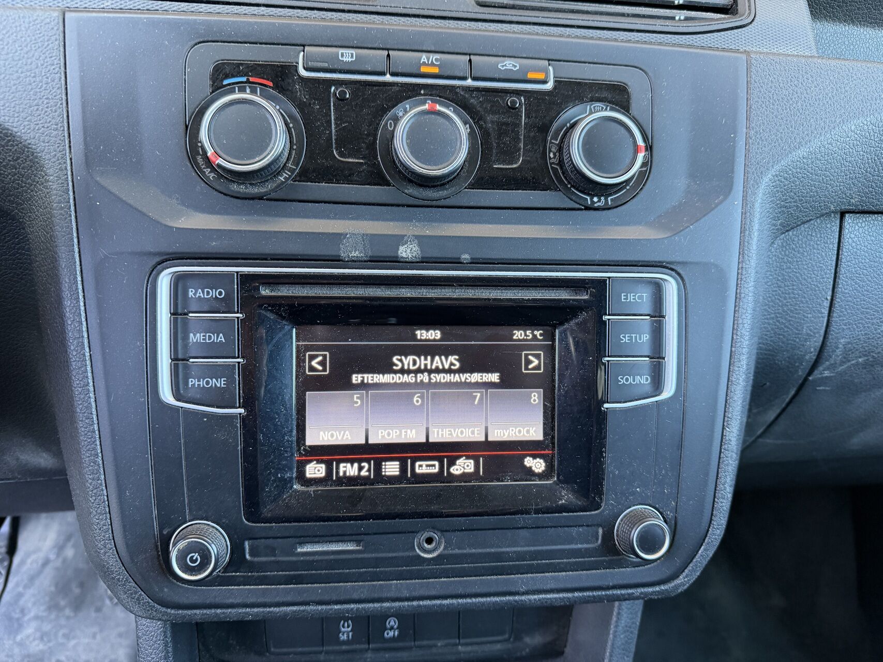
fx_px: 612
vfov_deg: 56.8
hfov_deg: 71.6
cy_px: 331
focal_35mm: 24
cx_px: 442
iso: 320
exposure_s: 1/60
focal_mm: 6.76
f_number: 1.78
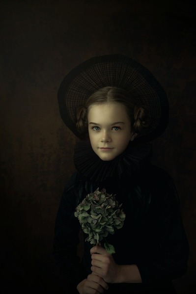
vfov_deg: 46.4
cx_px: 98
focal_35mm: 42
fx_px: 343
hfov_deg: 31.9
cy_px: 147
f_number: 4.5
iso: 200
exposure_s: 1/80
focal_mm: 27.7
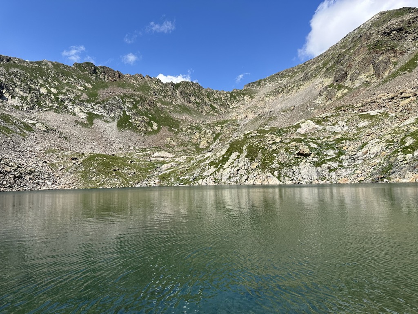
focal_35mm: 24
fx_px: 290
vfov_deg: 56.8
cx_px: 209
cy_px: 157
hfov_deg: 71.6
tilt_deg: +5.0
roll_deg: +1.3
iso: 80
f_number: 1.78
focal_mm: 6.86
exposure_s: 1/5000
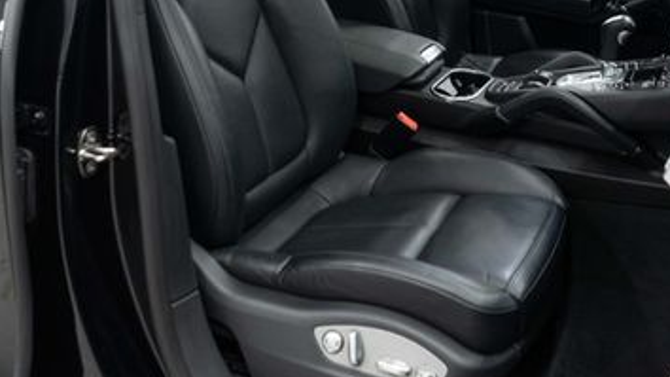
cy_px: 39
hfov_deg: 39.2
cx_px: 360
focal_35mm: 53
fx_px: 941
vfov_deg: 22.1
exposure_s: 1/50
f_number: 3.2
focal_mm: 28
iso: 800
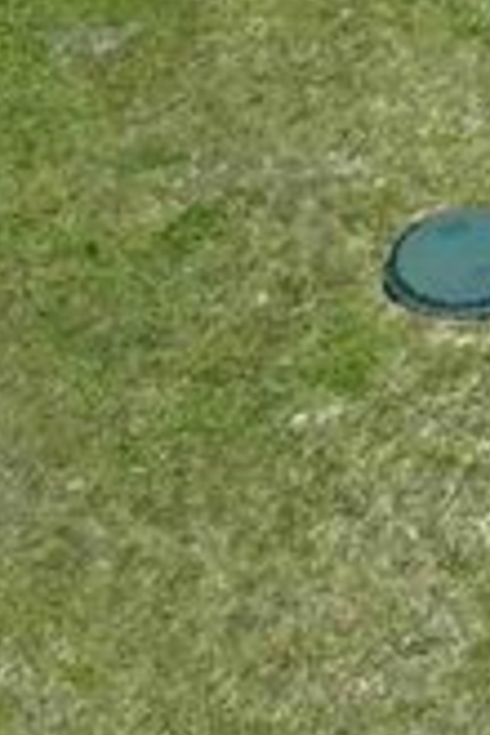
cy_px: -1826
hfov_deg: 5.4
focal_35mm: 242
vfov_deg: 7.1
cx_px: 1261
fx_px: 4940
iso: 300
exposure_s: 1/1250
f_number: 2.8
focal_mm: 12.29
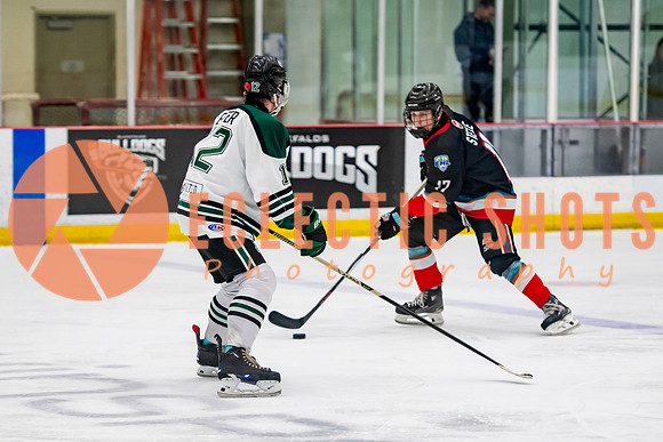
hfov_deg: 11.4
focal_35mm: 180
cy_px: 248
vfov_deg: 7.6
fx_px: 3319
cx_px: 320
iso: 2000
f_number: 3.2
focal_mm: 120
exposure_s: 1/640
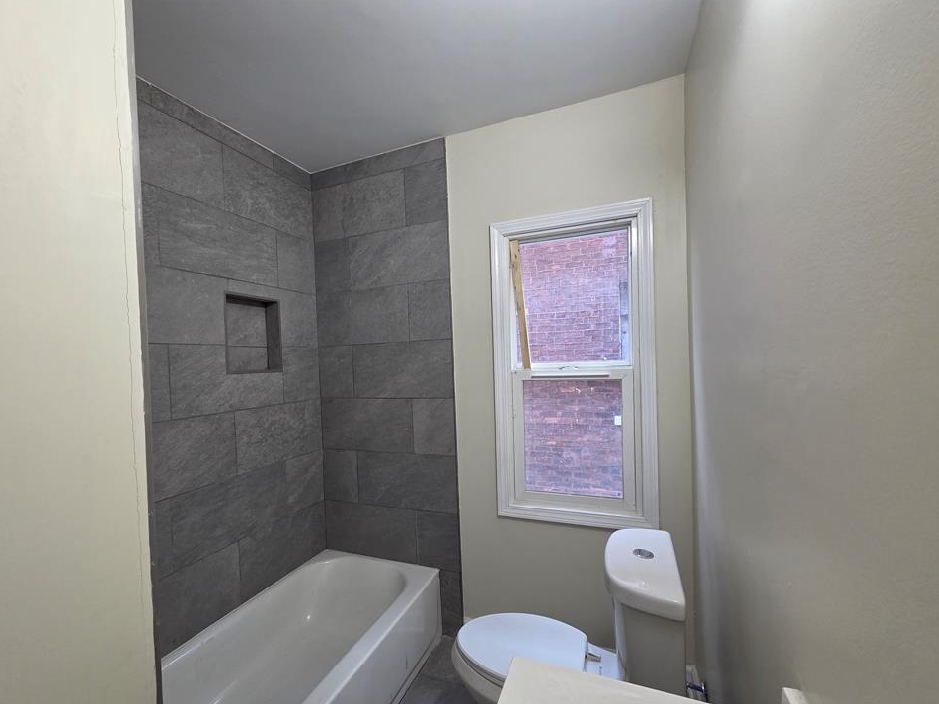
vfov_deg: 85.6
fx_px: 380
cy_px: 373
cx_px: 437
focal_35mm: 14
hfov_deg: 101.9
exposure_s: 1/120
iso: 160
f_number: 2.2
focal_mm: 2.2
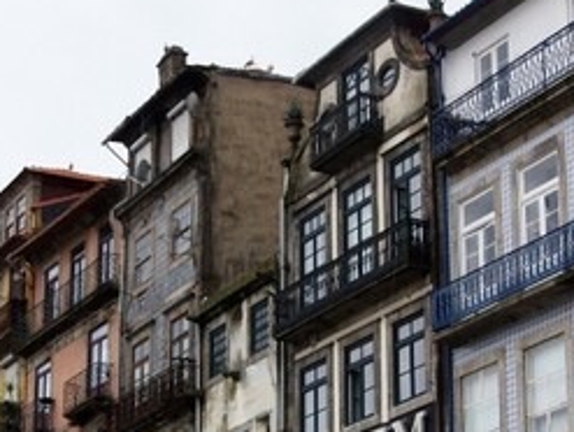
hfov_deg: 19.8
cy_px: 403
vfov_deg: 14.8
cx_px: 344
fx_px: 1644
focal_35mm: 99
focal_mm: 8.7
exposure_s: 1/320
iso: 100
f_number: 3.8
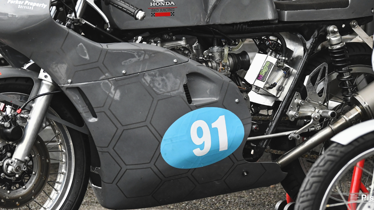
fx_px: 2707
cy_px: 82
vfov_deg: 4.5
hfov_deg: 7.9
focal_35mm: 273
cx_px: 177
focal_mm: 120
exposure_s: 1/800
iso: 2000
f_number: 2.8
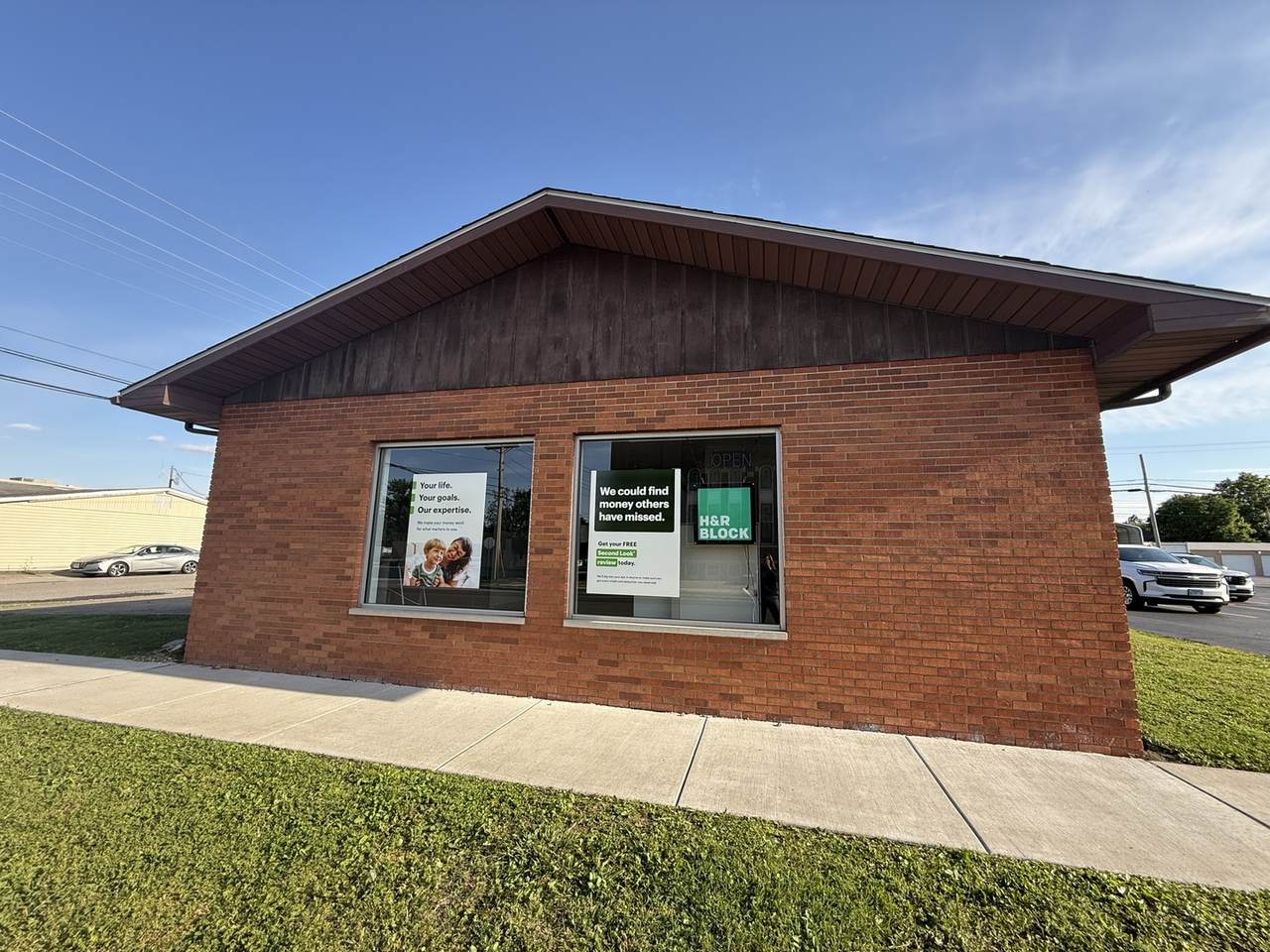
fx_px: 514
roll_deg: -0.9
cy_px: 476
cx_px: 635
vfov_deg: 85.7
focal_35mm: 14
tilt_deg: +10.0
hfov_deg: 102.1
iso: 50
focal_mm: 2.22
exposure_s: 1/357
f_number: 2.2
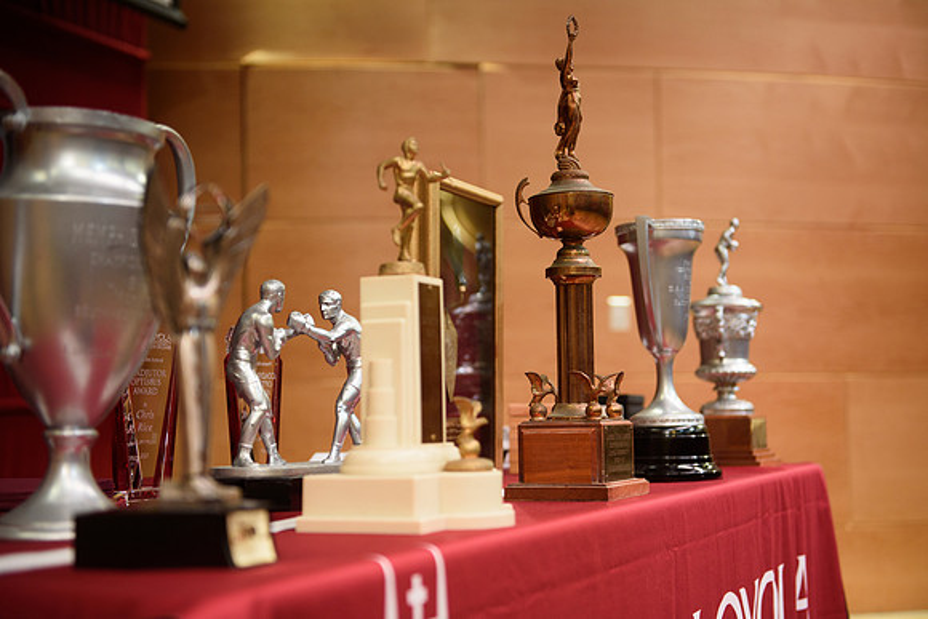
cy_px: 327
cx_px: 495
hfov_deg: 38.3
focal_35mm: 52
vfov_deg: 26.1
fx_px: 1335
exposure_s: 1/125
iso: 640
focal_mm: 48
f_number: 2.8
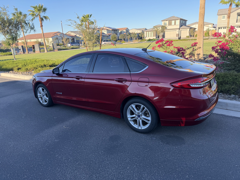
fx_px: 166
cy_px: 90
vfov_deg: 56.8
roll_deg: +4.1
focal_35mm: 24
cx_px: 120
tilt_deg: -17.1
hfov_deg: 71.6
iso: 100
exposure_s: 1/1046
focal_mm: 6.76
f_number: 1.78
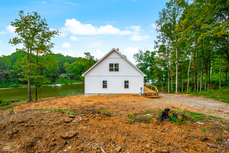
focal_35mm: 14
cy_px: 76
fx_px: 89
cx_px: 114
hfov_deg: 104.3
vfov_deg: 81.2
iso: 200
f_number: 6.3
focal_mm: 14
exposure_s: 1/320
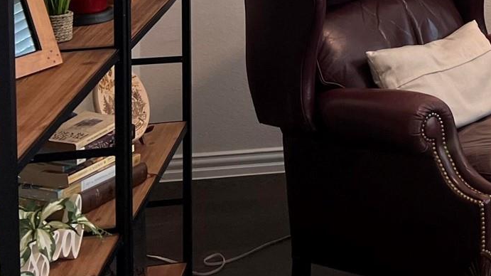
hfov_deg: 22.6
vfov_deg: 12.9
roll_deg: -0.1
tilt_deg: -0.7
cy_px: -232
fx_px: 1093
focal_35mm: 84
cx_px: 641
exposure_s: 1/120
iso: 64
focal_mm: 5.7
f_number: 1.5
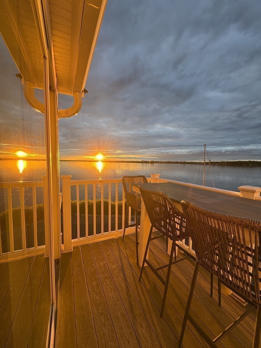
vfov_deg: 102.1
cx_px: 130
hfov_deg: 85.7
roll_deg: -0.5
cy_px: 174
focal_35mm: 14
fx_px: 141
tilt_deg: -5.1
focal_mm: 2.22
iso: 40
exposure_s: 1/120
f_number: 2.2
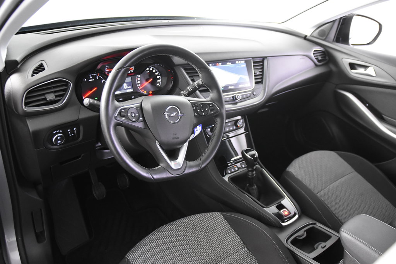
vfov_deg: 43.6
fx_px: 330
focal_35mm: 30
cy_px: 132
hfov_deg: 61.9
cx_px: 198
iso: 3200
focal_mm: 20
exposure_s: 1/30
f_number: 2.8
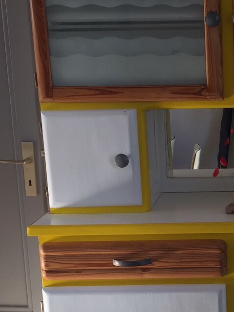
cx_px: 245
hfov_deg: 19.2
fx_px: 667
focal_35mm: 74
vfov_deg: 26.3
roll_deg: +1.0
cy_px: 194
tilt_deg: -11.5
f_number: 2.2
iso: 32
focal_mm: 4.15
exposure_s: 1/50
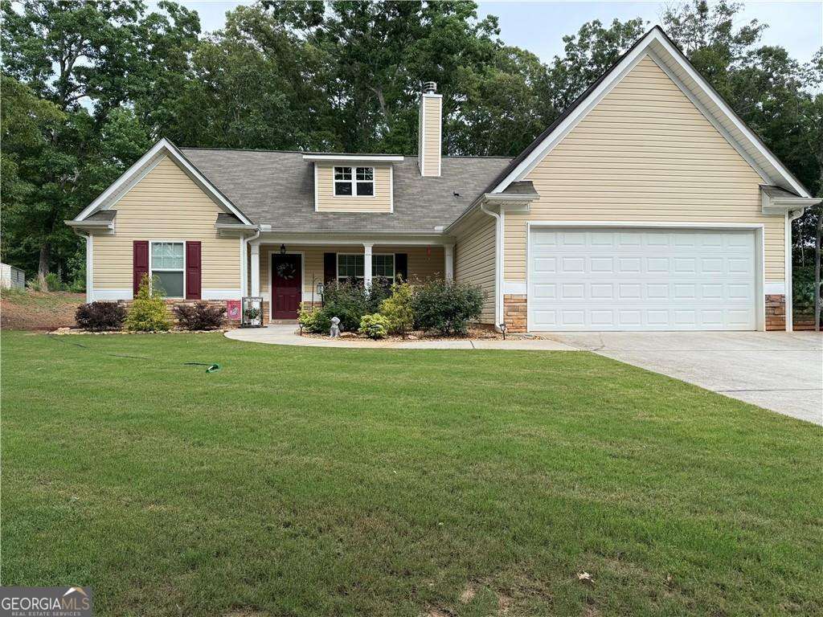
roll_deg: +0.1
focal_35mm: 24
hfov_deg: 71.6
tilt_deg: +1.4
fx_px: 571
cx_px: 412
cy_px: 308
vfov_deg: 56.8
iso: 80
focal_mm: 6.76
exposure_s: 1/1075
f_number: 1.78
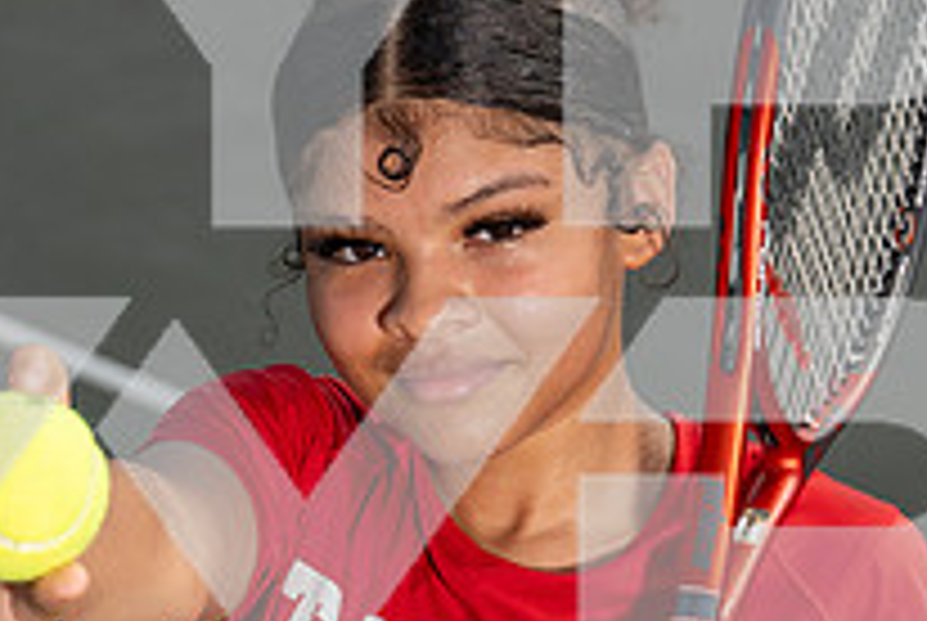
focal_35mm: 168
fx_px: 4332
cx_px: 490
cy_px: 538
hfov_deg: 12.2
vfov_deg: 8.2
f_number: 4
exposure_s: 1/1250
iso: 100
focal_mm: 54
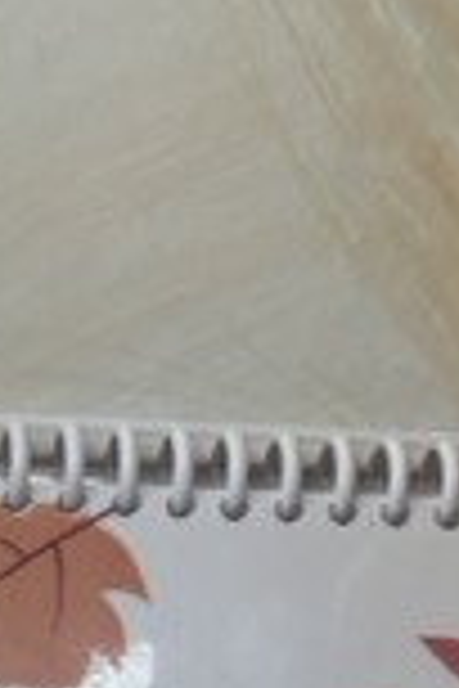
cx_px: -104
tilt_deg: -24.7
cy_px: 1142
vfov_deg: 16.0
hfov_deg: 11.8
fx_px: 2161
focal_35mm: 113
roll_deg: +0.6
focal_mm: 5.96
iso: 50
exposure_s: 1/399
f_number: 1.6
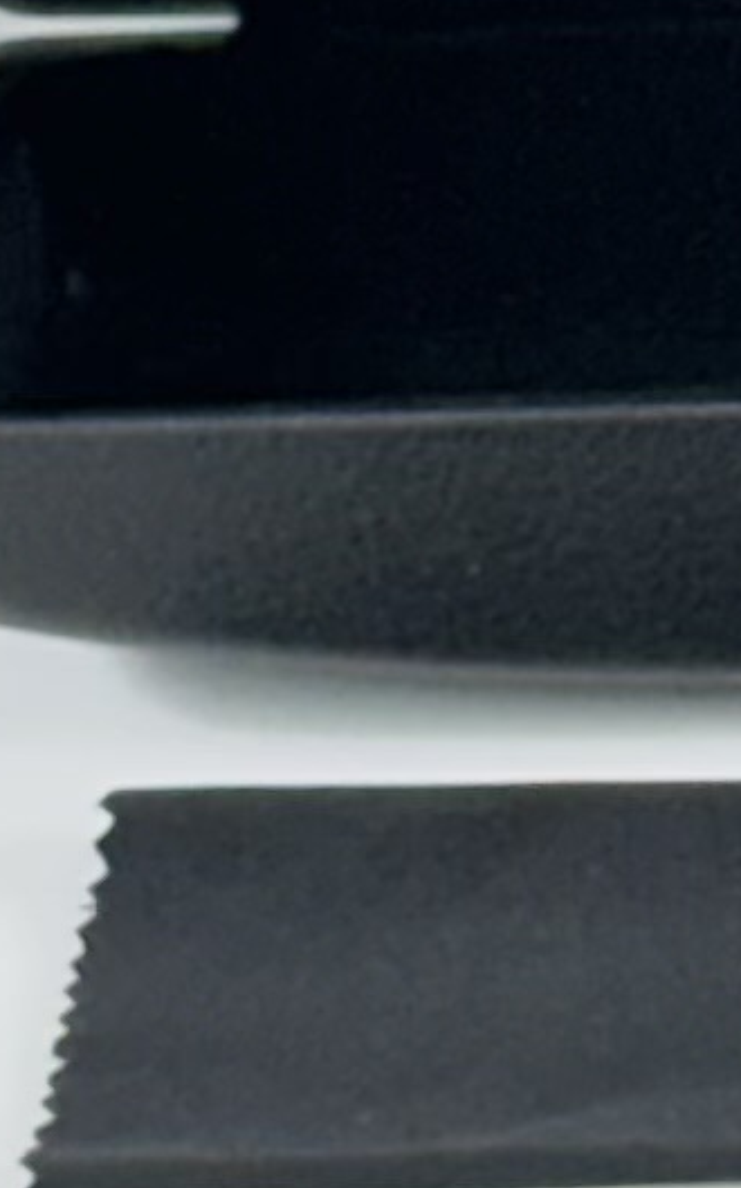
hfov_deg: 3.3
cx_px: 1749
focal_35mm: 388
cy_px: 348
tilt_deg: -26.8
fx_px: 12554
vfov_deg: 5.4
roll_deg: +2.3
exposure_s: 1/100
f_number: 1.78
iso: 125
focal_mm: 6.86
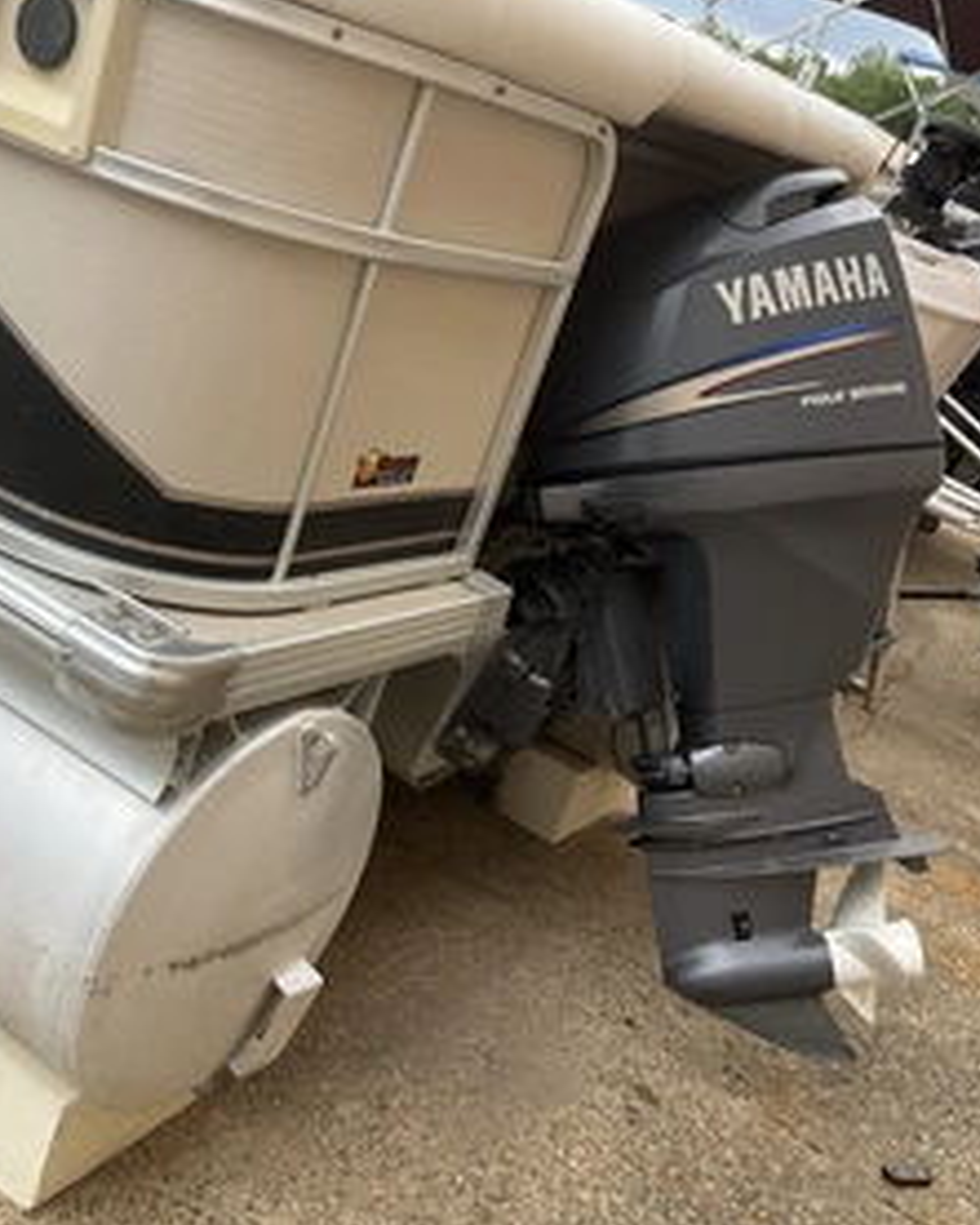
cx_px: 333
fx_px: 1486
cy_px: 635
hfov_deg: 36.2
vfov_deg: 44.8
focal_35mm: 41
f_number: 1.8
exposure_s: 1/759
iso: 25
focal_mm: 3
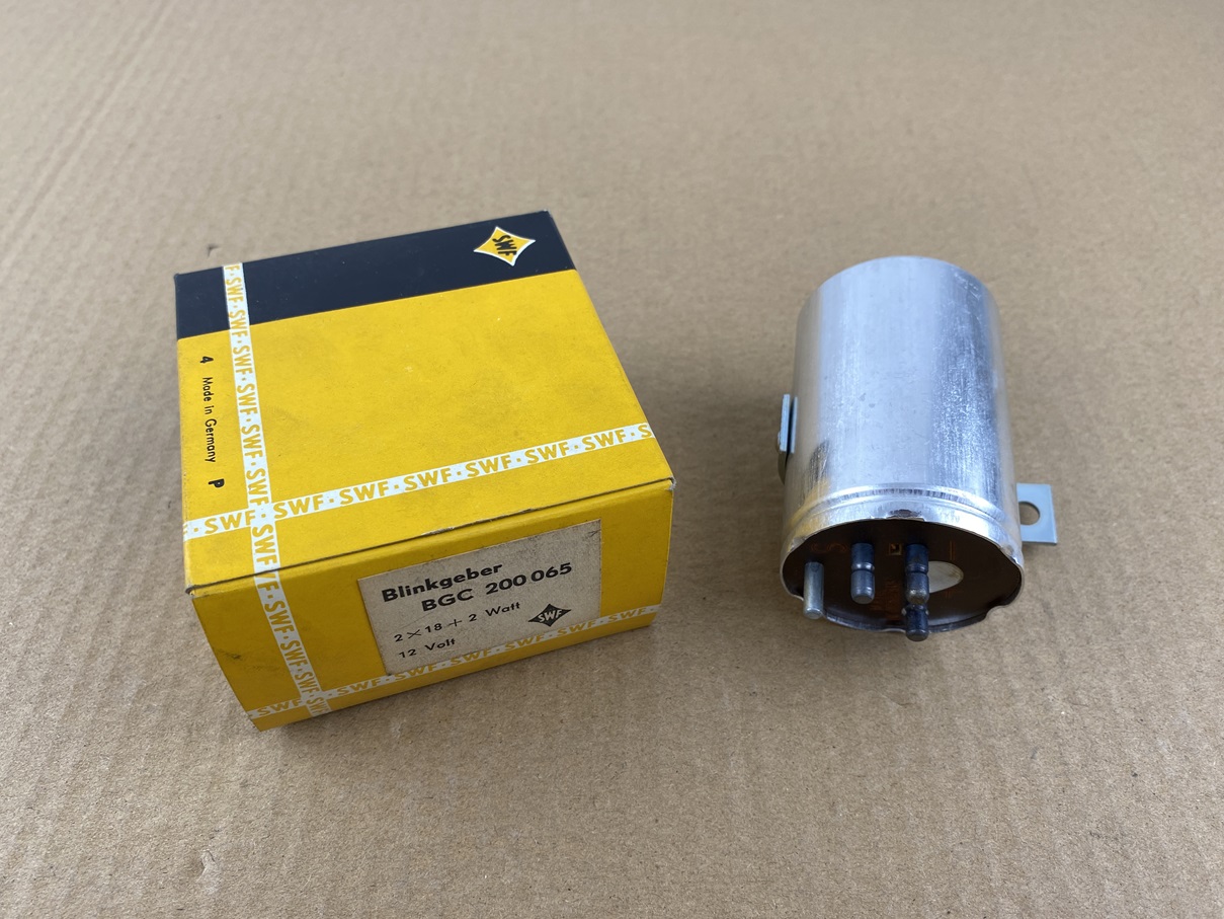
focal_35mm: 26
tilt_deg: -50.2
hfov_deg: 67.3
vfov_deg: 53.1
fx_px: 919
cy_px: 460
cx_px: 612
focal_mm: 4.25
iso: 32
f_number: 1.8
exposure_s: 1/100
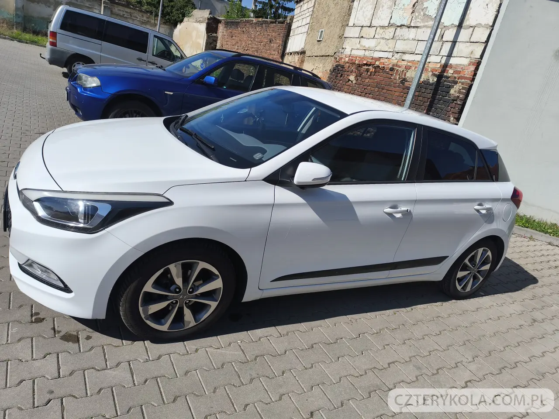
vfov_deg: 58.9
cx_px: 280
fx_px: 371
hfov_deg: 73.9
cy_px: 210
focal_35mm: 23
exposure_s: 1/1730
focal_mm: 6.14
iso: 50
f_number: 1.65
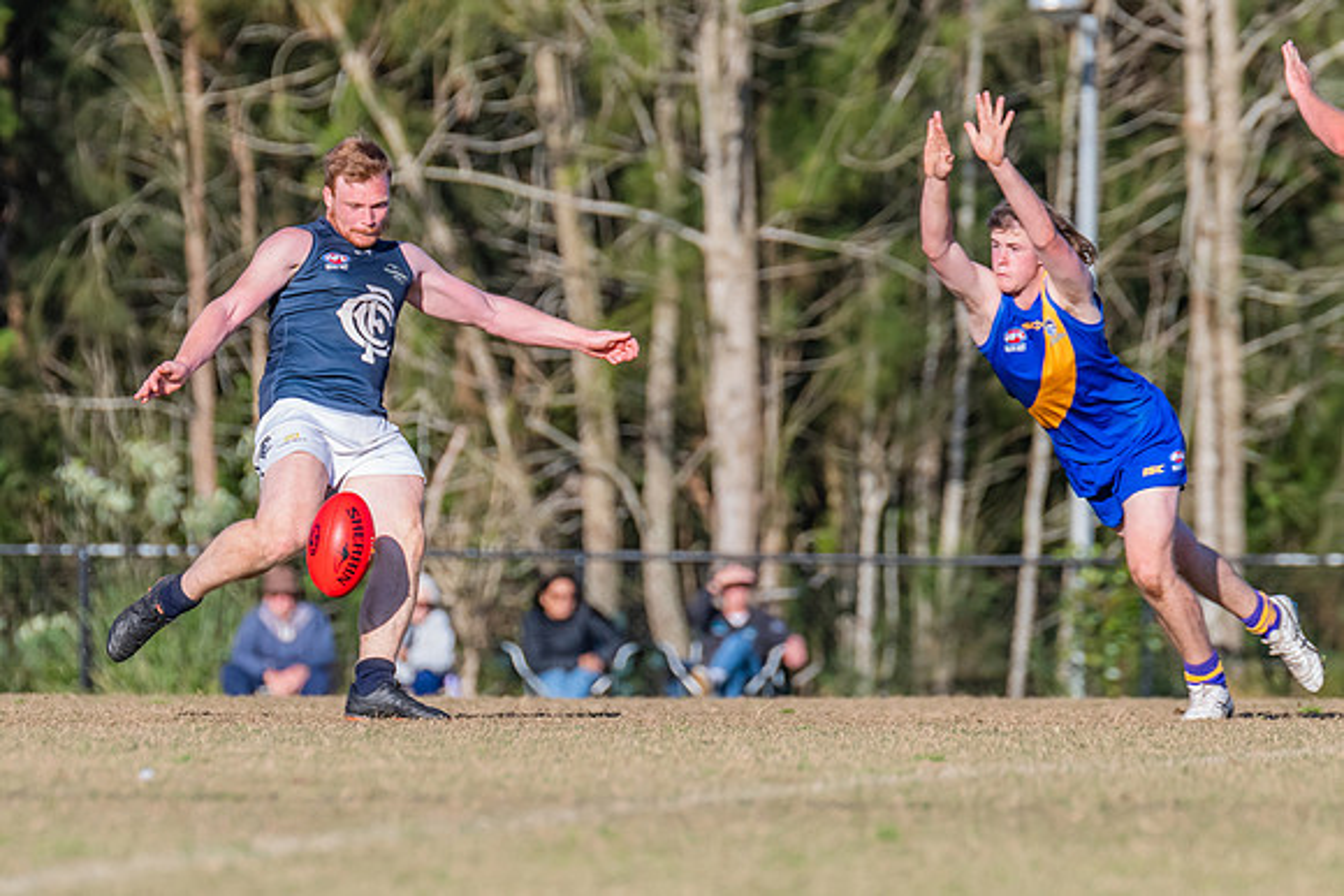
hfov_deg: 3.7
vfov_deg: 2.4
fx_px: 21029
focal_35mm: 563
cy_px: 391
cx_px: 364
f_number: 7.1
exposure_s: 1/2000
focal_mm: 360
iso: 800
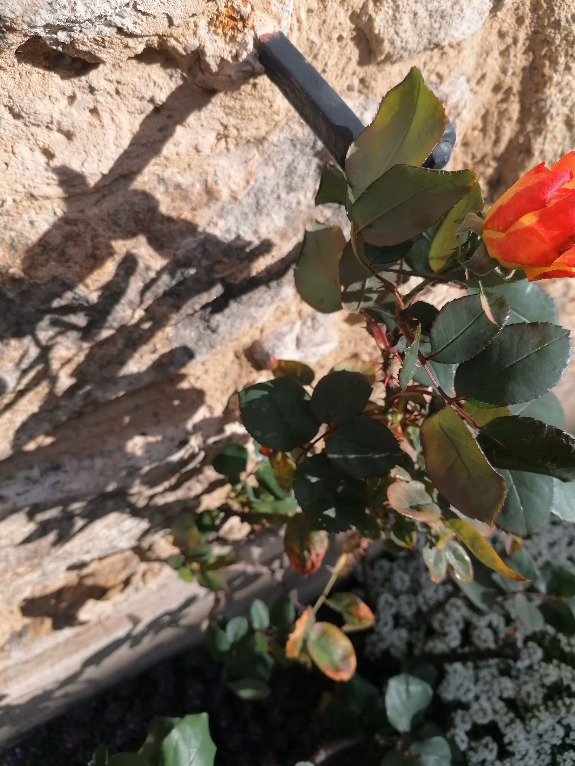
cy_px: 383
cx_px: 288
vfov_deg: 65.3
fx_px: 598
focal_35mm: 27
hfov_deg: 51.4
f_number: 1.8
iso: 50
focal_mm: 4.75
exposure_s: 1/1229
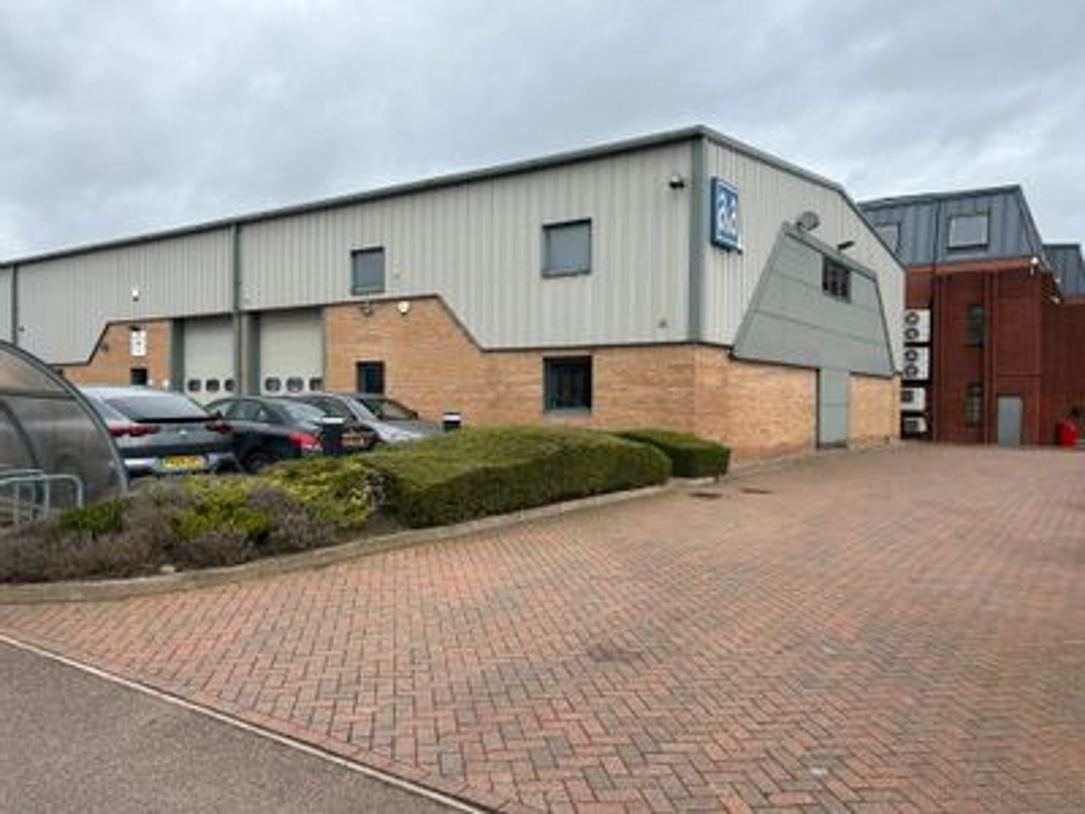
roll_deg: -0.4
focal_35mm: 26
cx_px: 542
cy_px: 407
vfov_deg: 53.1
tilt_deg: +0.2
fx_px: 815
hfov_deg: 67.3
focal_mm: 5.7
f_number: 1.5
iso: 50
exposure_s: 1/775
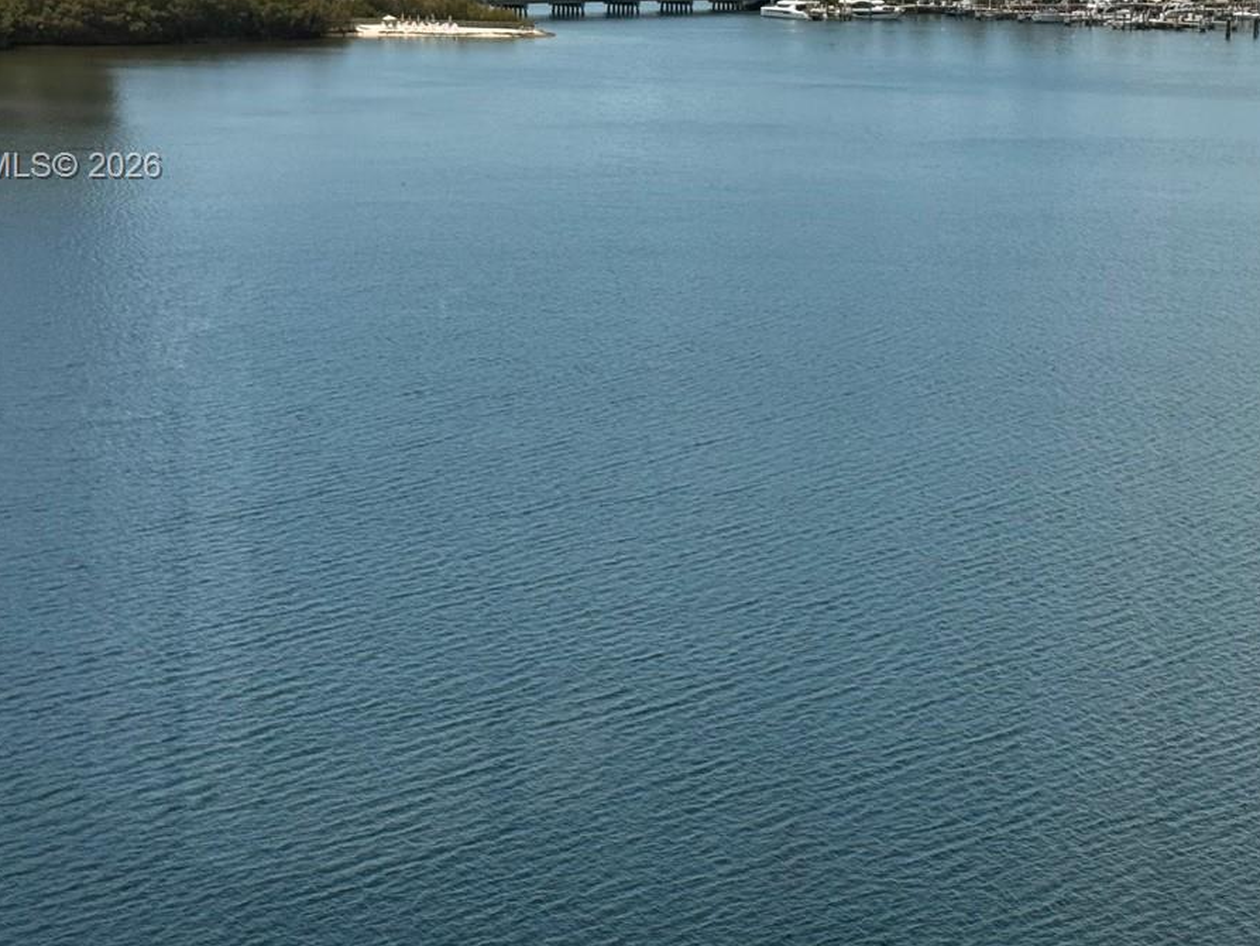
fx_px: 3131
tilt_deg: -5.5
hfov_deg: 22.6
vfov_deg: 17.0
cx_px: 851
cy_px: 168
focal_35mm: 86
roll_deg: -1.3
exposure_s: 1/6536
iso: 100
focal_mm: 6.76
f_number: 1.78
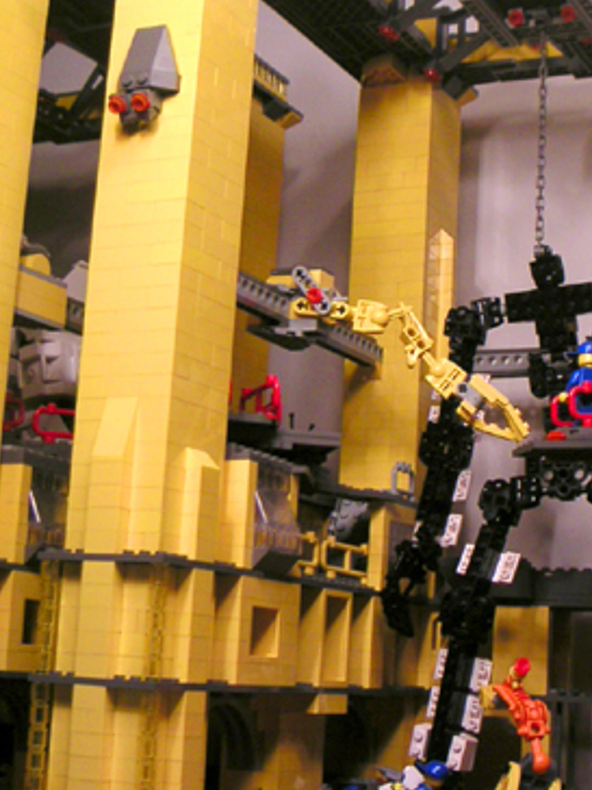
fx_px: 1482
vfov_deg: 29.8
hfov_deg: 22.3
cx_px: 479
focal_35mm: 65
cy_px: 362
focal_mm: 5.7
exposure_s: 1/45
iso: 50
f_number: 2.8
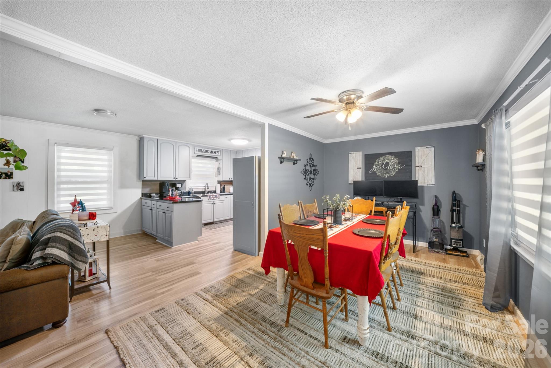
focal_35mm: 12
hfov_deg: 112.6
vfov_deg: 90.1
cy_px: 184
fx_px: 184
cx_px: 276
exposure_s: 1/8
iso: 250
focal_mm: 12
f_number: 9
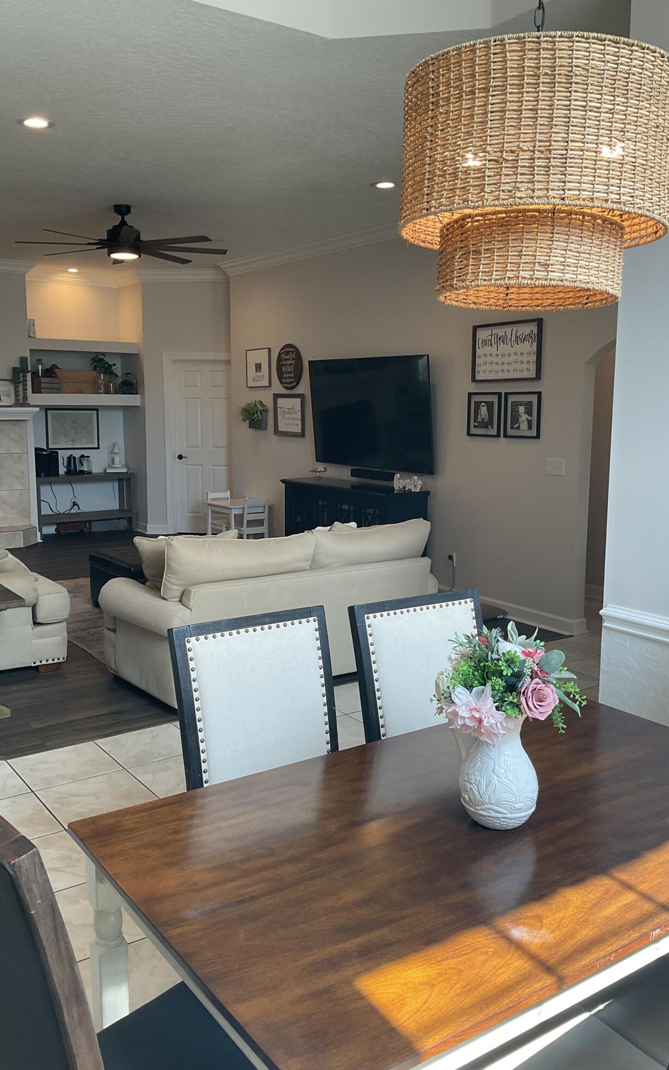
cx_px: 320
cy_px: 532
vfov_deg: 61.2
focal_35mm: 31
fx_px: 904
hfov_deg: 40.6
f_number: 1.8
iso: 32
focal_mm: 3
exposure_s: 1/120
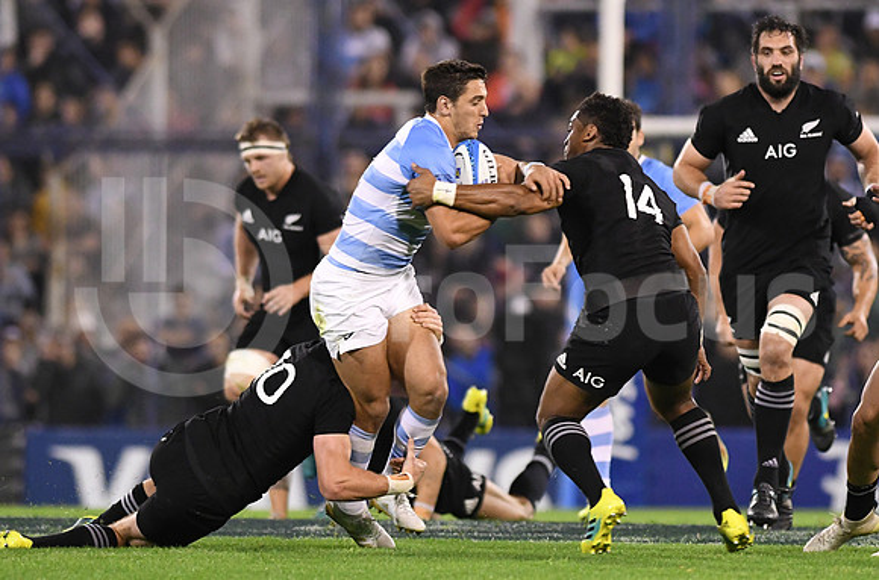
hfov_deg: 4.6
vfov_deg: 3.0
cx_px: 440
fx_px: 10955
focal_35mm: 450
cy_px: 290
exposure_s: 1/1000
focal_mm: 300
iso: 4000
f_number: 2.8
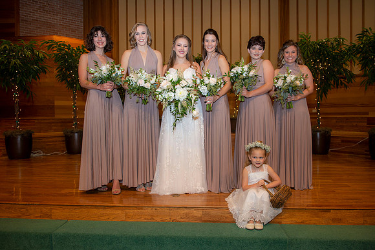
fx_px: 302
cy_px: 125
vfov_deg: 44.9
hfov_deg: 63.7
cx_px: 188
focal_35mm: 29
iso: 640
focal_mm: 29
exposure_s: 1/160
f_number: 4.5
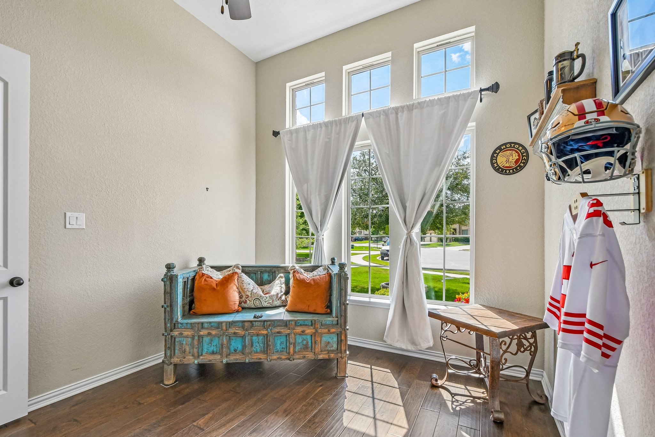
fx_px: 273
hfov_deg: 100.4
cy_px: 218
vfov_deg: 77.3
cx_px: 328
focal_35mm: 15
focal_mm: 10
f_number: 8
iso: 400
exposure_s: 1/320
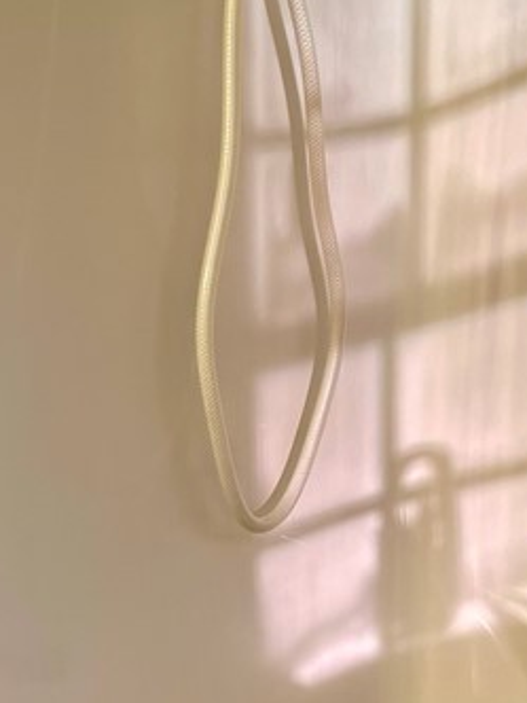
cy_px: 728
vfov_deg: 24.0
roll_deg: -0.1
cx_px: 288
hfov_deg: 19.1
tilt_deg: -21.1
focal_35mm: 77
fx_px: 1563
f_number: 1.6
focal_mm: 5.1
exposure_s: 1/121
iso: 125
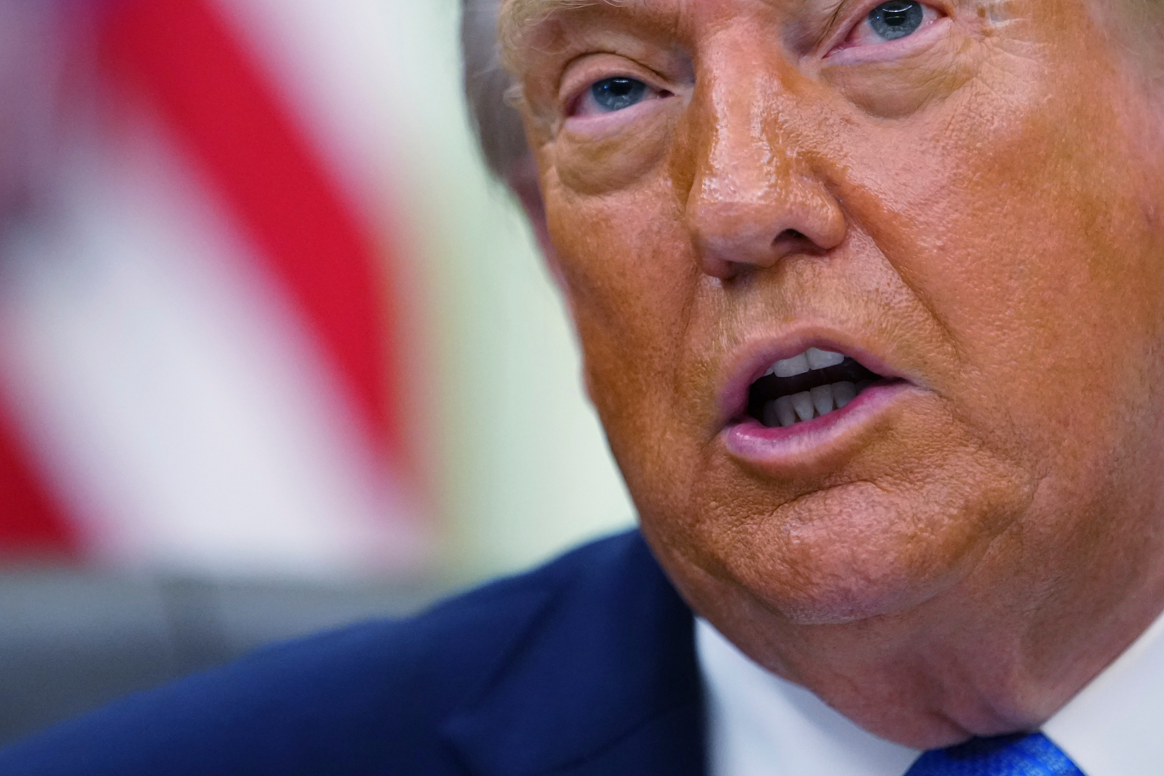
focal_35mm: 333
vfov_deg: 4.1
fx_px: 10766
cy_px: 334
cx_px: 498
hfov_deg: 6.2
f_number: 2
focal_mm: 150
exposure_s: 1/320
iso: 3200
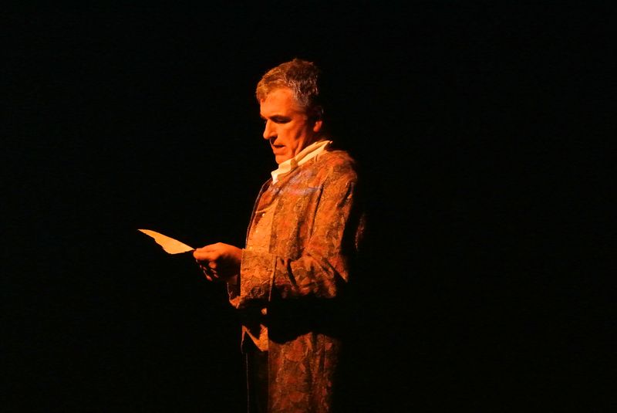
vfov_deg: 11.9
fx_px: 1973
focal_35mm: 115
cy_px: 206
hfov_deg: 17.8
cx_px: 308
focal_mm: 42.7
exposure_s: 1/50
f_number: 4
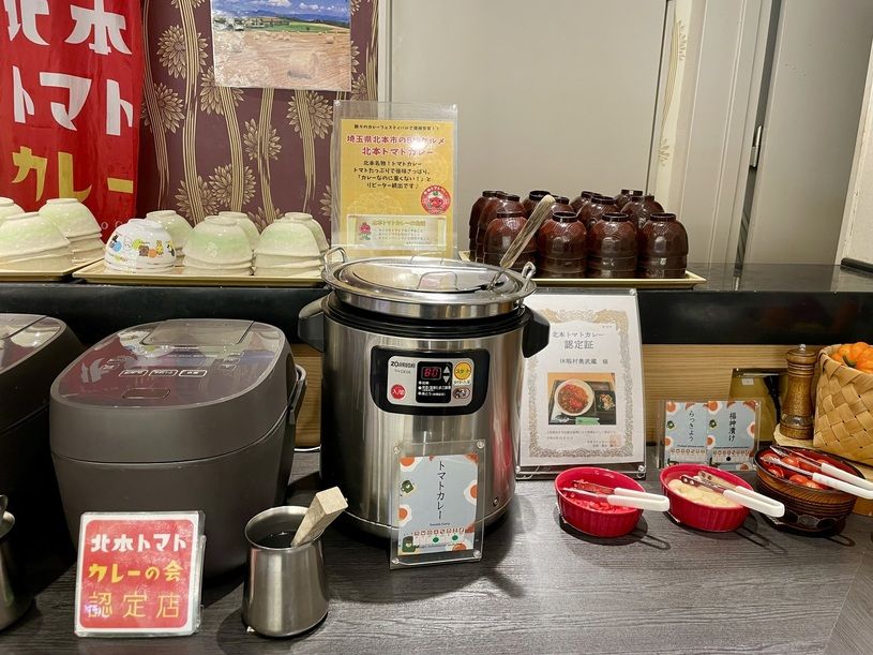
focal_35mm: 26
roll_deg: -1.4
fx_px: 656
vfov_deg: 53.1
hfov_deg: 67.3
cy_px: 328
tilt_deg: -14.8
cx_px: 436
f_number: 1.6
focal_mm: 4.2
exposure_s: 1/50
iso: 64
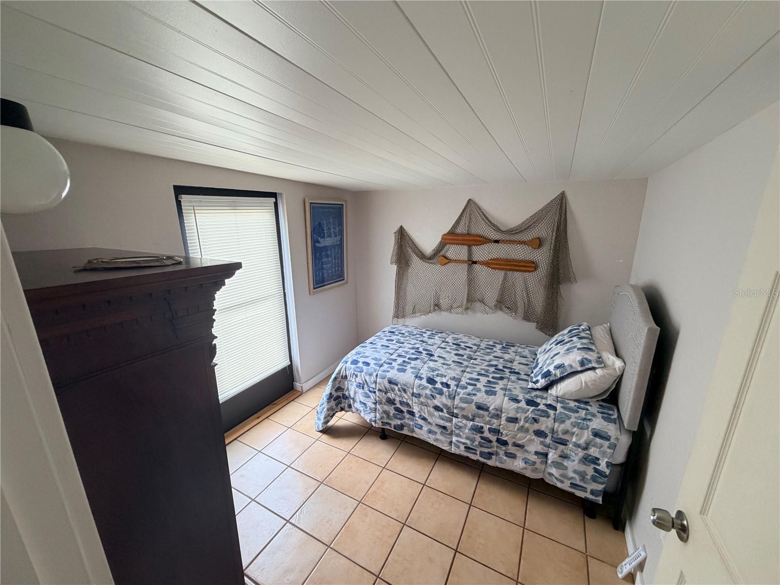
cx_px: 390
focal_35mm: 14
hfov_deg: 102.1
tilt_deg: -13.6
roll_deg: +1.3
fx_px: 315
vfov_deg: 85.7
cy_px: 292
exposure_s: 1/120
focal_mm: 2.22
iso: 250
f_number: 2.2
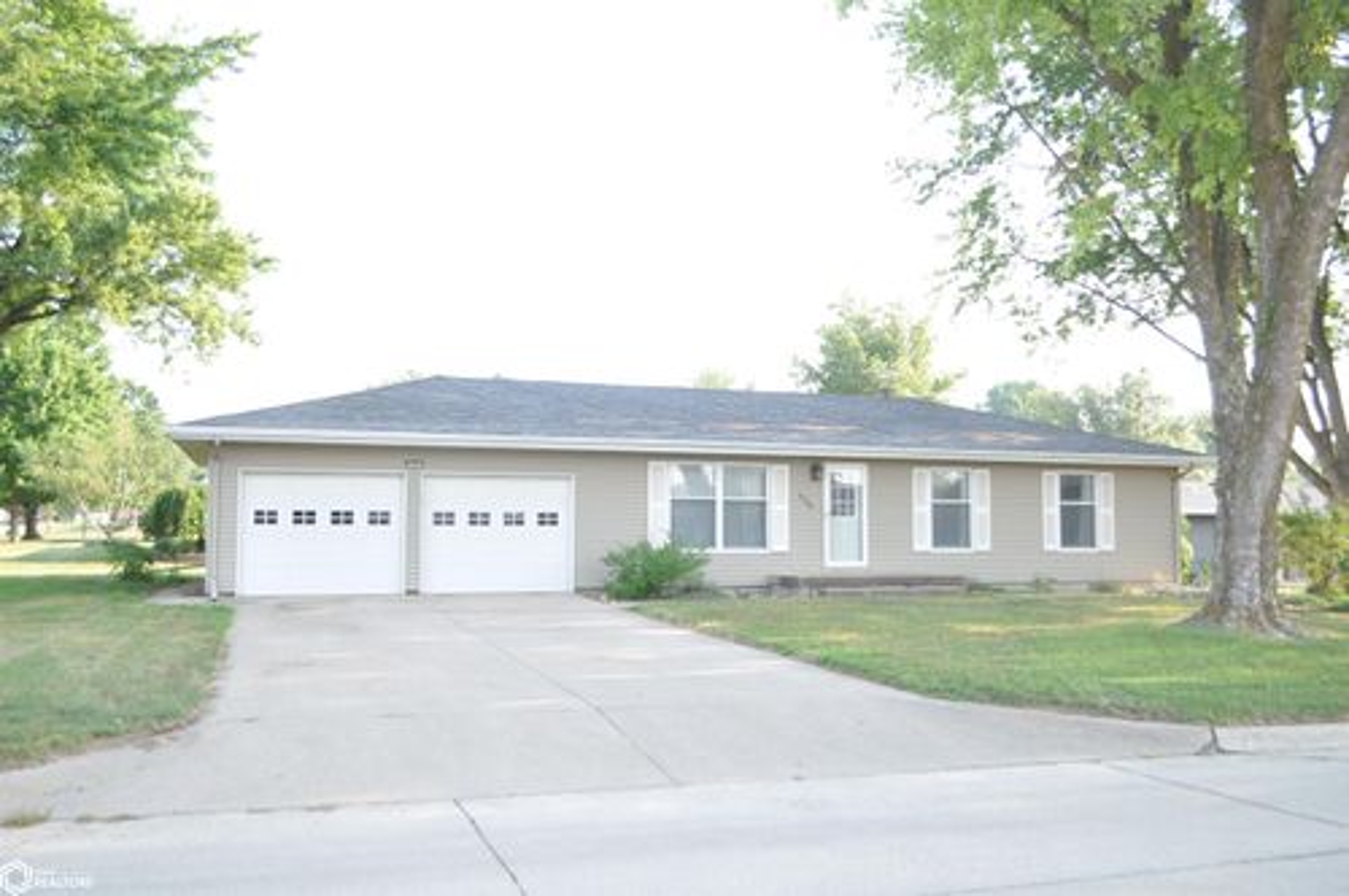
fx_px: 1235
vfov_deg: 39.9
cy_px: 448
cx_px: 674
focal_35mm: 33
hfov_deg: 57.3
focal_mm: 22
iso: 200
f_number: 3.8
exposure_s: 1/125
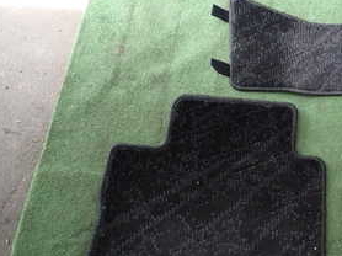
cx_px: 362
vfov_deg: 26.7
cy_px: 74
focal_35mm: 54
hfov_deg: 32.0
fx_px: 533
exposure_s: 1/60
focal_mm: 4.5
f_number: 2
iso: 200
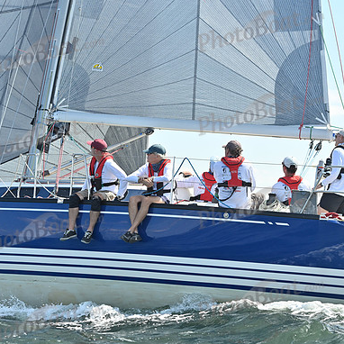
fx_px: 1248
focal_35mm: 111
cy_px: 172
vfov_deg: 15.7
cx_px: 151
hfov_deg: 15.7
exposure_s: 1/1250
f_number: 5
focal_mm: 86
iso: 250
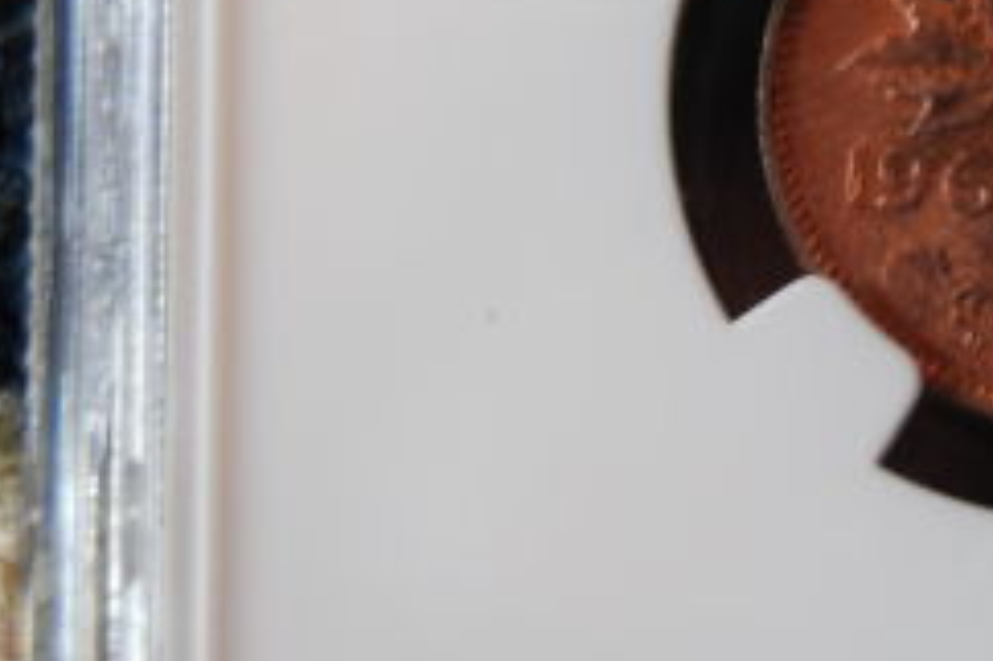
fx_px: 5657
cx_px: 1067
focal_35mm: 205
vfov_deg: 6.7
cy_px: 41
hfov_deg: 9.9
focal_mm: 55
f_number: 5.6
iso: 400
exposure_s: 1/30
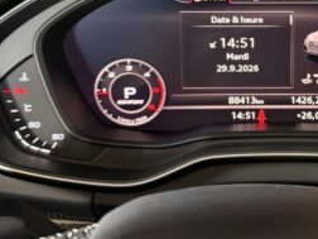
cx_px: 271
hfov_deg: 31.5
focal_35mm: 59
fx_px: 542
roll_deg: +0.3
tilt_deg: -19.1
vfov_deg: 24.1
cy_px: 23
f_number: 1.78
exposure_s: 1/33
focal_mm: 6.76
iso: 800
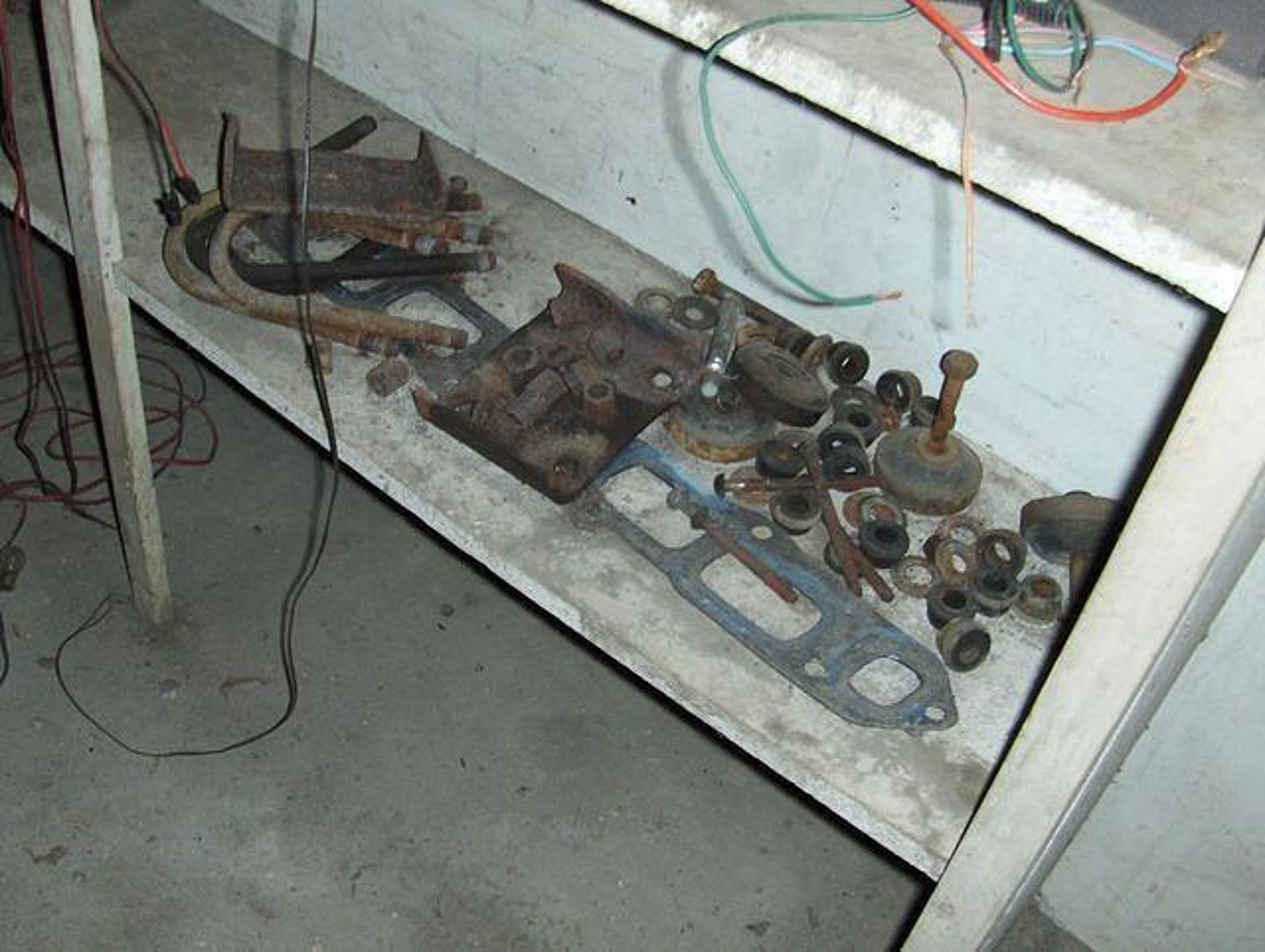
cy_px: 476
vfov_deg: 35.2
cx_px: 632
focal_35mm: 41
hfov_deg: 45.7
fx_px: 1501
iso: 100
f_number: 3.5
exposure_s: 1/60
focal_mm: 6.5
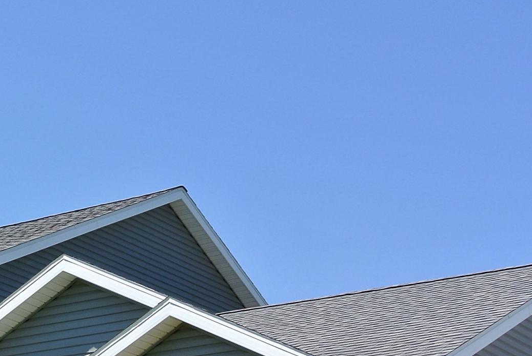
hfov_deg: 18.6
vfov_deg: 12.5
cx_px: -3
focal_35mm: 107
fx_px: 1583
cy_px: 443
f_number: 5.6
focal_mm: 14
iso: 100
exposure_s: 1/500
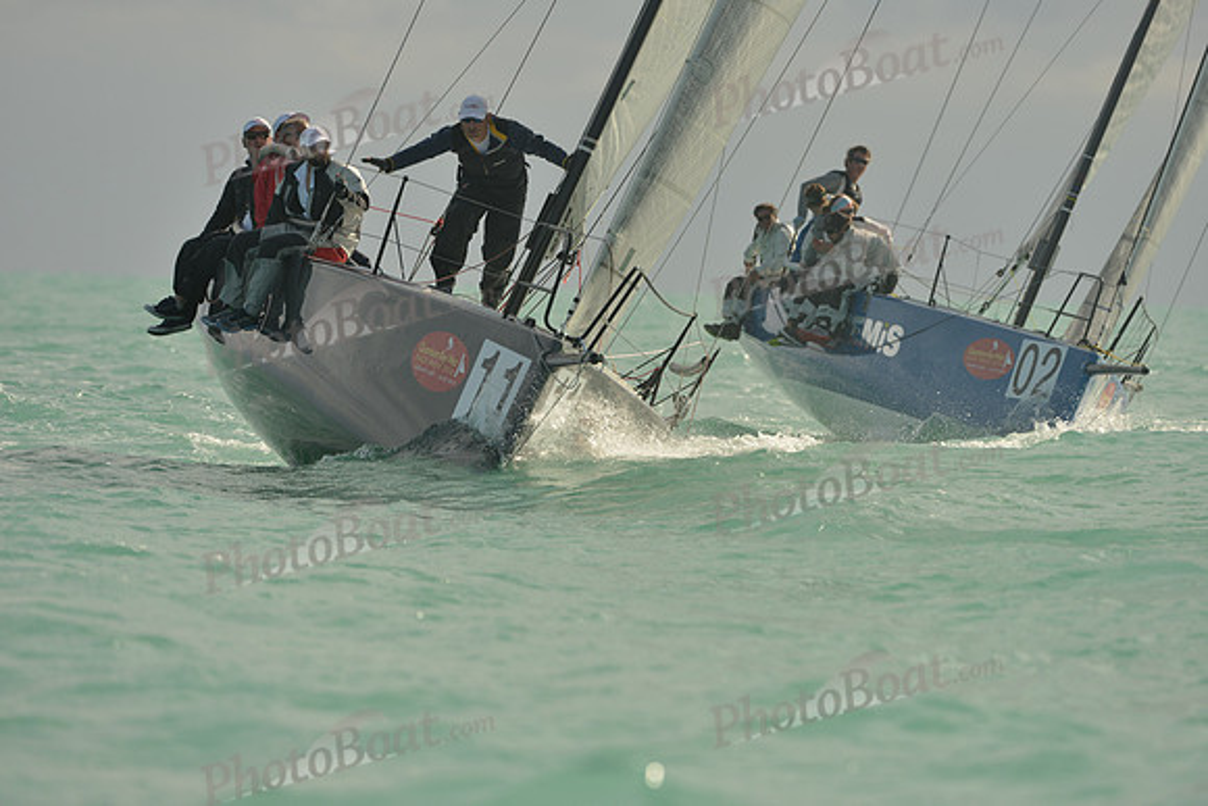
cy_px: 403
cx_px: 604
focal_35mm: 400
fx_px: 13425
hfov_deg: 5.2
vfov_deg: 3.4
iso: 250
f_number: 6.3
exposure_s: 1/1600
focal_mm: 400
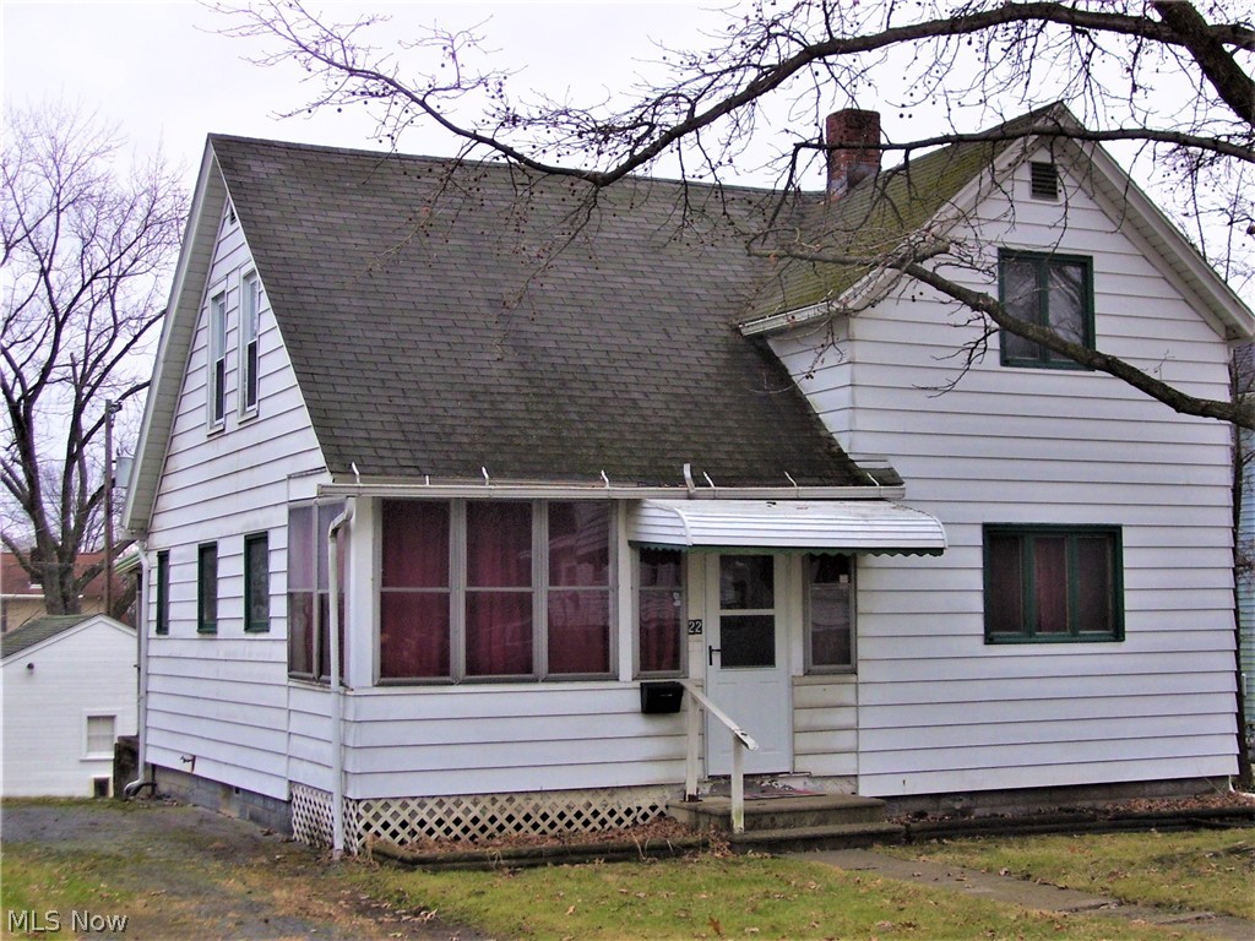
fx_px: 2030
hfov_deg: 34.3
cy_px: 470
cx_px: 628
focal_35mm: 56
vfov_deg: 26.1
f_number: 3.4
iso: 80
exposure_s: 1/60
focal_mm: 9.4
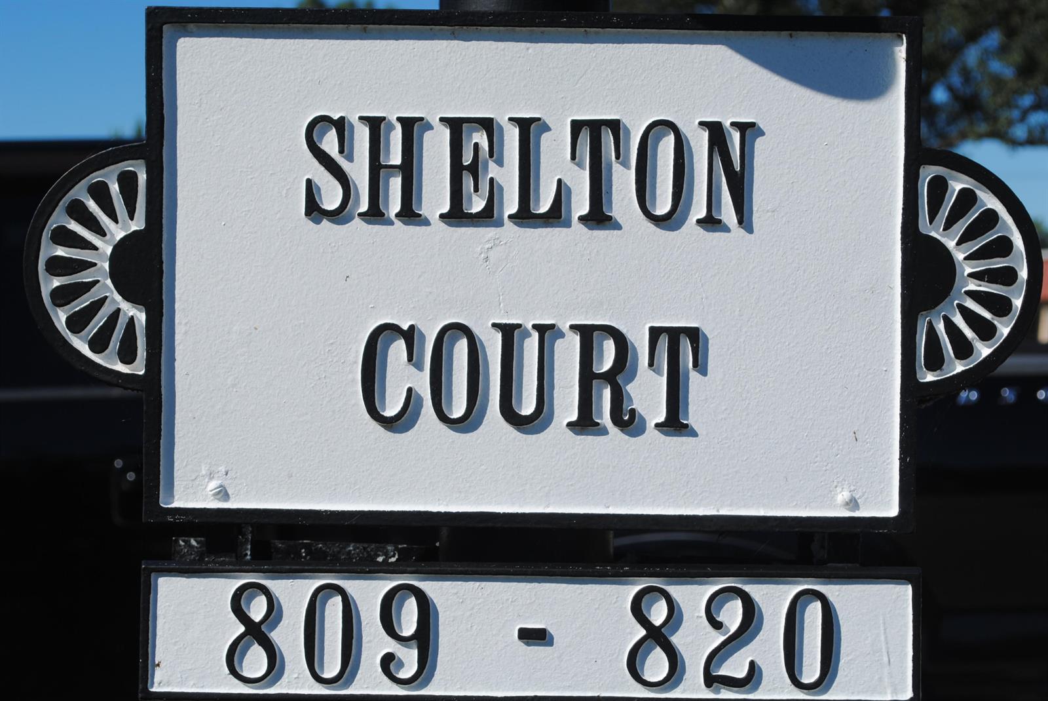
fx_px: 2098
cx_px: 524
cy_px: 350
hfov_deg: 28.0
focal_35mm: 72
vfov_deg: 19.0
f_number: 10
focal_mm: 48
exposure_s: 1/400
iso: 100
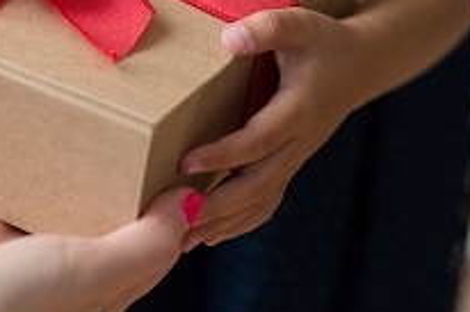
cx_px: -54
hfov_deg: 10.4
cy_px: 47
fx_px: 2557
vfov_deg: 7.0
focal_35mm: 196
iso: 640
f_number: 2
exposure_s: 1/1000
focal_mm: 85
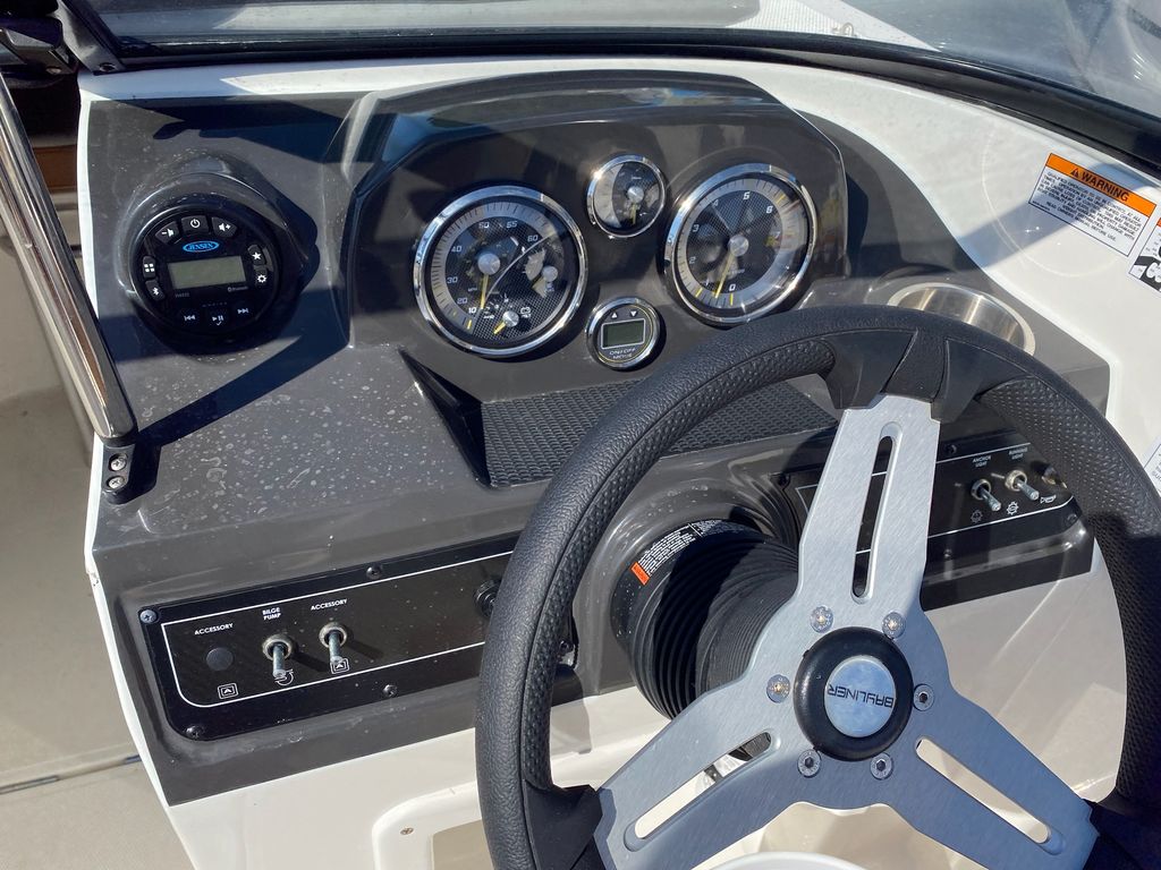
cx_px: 580
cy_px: 435
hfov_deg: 67.3
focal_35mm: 26
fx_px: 872
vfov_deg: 53.1
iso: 32
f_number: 1.8
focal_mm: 4.25
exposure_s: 1/4115
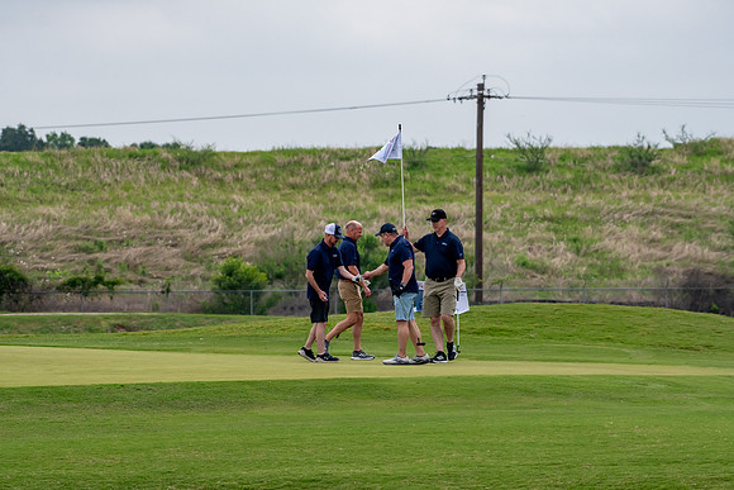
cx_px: 367
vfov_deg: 4.4
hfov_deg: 6.5
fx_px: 6424
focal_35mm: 315
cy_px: 245
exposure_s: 1/2000
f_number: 6.3
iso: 500
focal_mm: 210
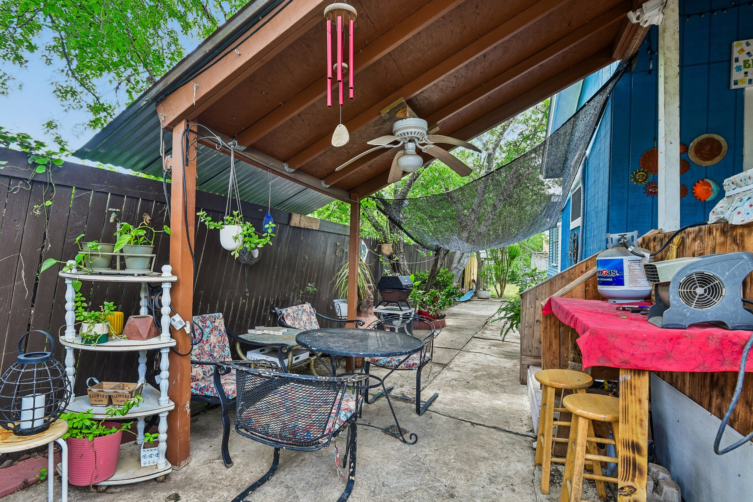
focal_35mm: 16
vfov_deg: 73.7
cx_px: 376
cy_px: 251
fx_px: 335
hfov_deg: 96.7
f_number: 8
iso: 400
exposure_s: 1/30
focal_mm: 16
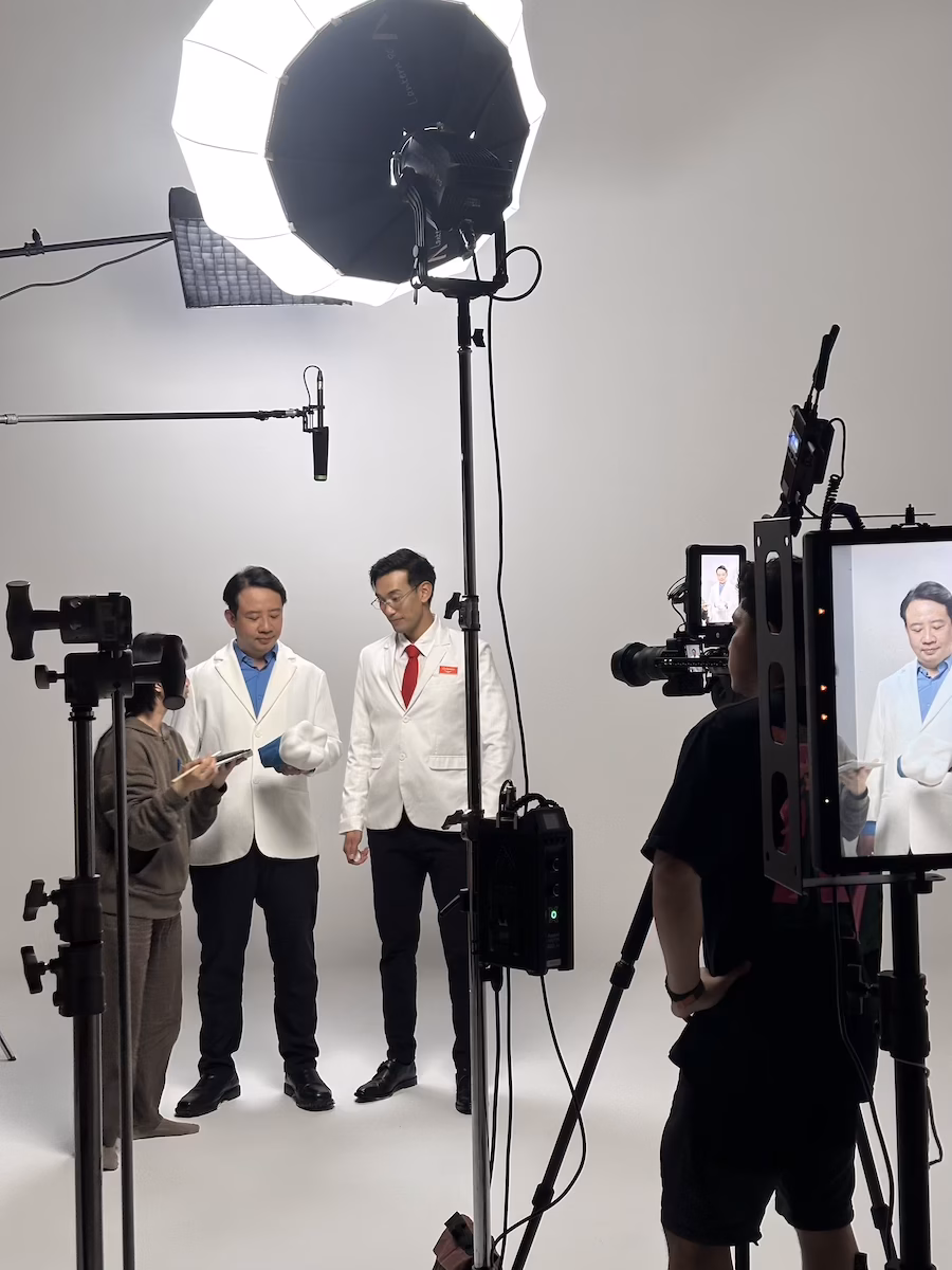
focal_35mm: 48
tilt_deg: +0.2
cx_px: 476
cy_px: 635
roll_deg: -1.2
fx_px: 1760
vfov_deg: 39.7
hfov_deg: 30.3
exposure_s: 1/69
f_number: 1.78
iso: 80
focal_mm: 6.86
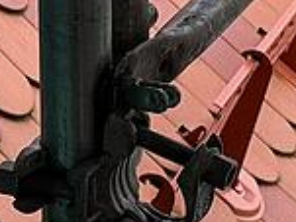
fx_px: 2179
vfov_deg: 5.6
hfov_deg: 7.8
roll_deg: +0.8
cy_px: -342
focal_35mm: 255
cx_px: 192
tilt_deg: -7.5
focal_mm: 6.76
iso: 64
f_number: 1.78
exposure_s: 1/466
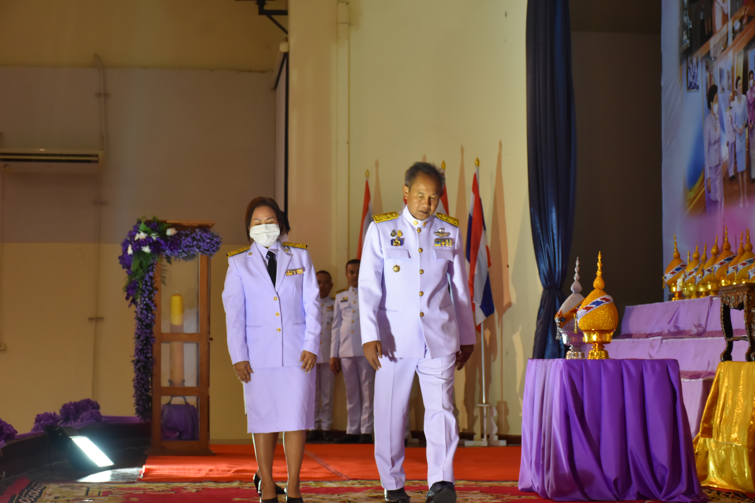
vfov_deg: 16.3
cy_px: 252
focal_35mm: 84
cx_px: 378
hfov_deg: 24.2
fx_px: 1762
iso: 800
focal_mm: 56
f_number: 4.8
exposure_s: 1/60
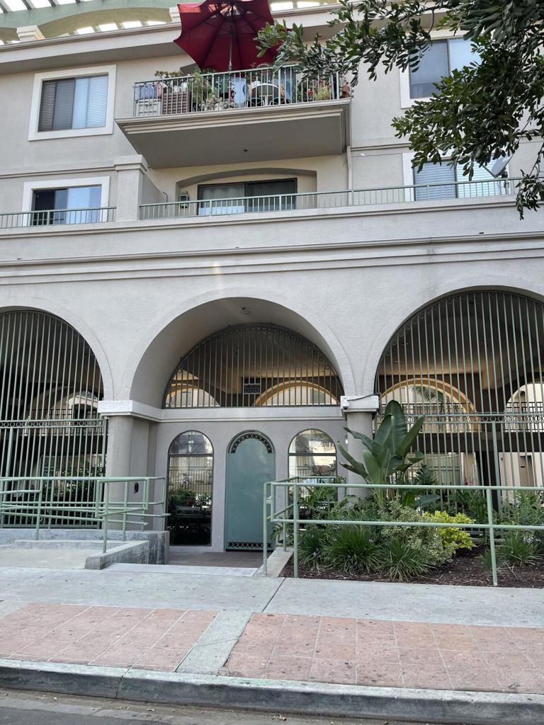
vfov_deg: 67.3
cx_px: 272
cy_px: 362
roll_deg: -2.7
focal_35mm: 26
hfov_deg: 53.1
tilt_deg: +11.3
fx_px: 545
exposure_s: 1/422
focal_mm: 5.1
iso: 32
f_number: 1.6
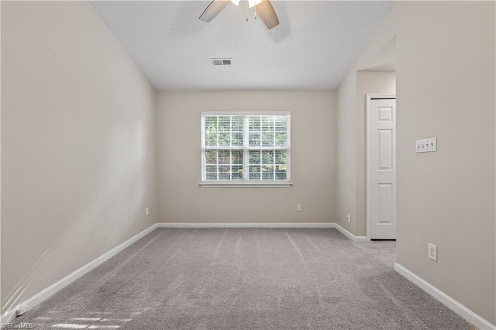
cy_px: 165
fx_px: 193
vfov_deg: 81.2
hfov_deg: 104.3
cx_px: 248
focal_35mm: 14
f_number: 7.1
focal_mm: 14
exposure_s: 1/8
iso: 400
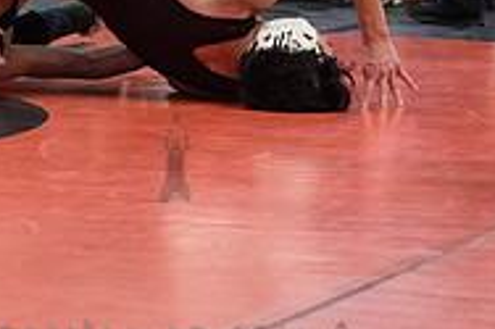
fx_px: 3503
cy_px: -7
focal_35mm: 255
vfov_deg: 5.4
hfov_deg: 8.1
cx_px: 36
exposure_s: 1/400
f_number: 3.2
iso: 5000
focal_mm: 70
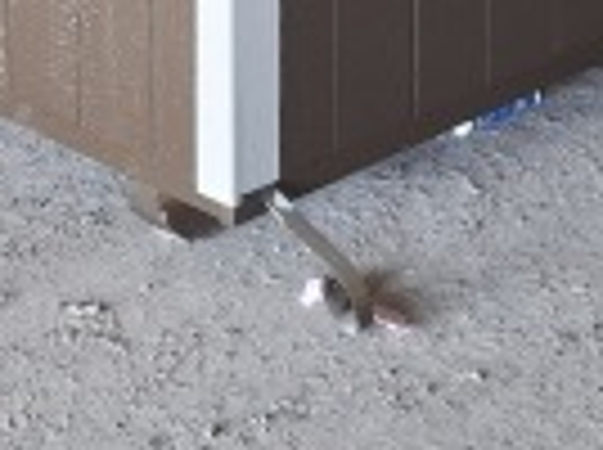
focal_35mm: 110
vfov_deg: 11.3
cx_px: 279
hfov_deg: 17.9
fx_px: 1913
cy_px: -612
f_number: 1.8
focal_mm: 5.54
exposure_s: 1/100
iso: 250
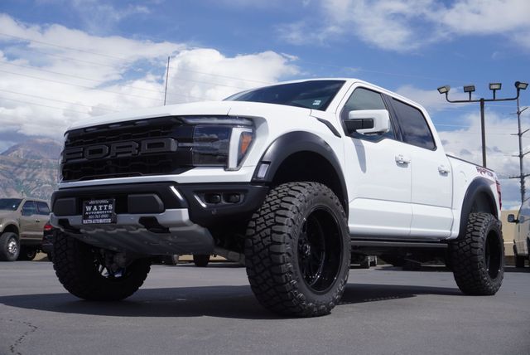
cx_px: 265
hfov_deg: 44.9
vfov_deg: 30.9
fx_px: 641
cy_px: 178
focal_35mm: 44
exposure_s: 1/320
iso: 100
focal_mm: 29
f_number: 9
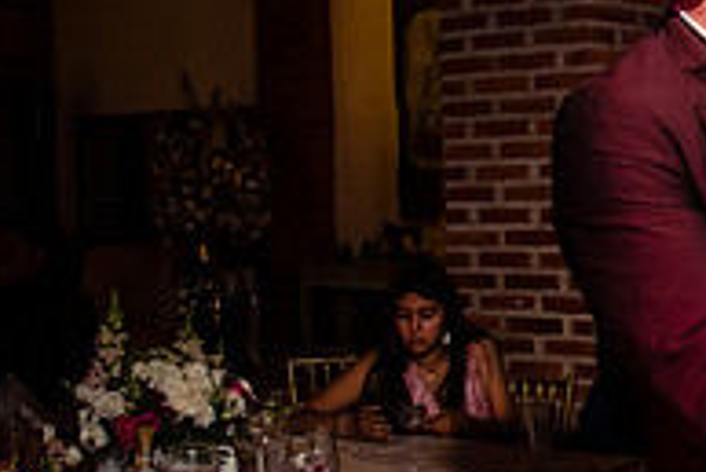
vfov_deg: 18.9
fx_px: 1413
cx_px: 980
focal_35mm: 72
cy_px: 174
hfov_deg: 23.8
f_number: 7.1
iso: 2000
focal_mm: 24
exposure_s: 1/80
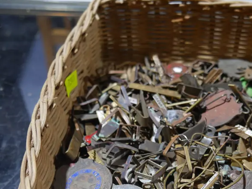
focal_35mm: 48
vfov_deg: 29.6
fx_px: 350
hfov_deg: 38.7
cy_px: 152
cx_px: 184
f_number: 3.5
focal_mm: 14
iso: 320
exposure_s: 1/60
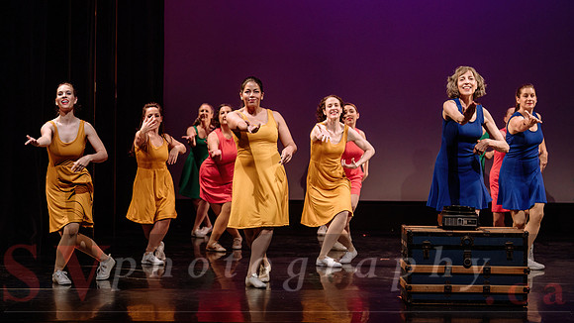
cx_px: 252
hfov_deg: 25.4
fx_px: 1270
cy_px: 152
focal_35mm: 83
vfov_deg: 14.5
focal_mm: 70
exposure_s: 1/250
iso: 1000
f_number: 2.8
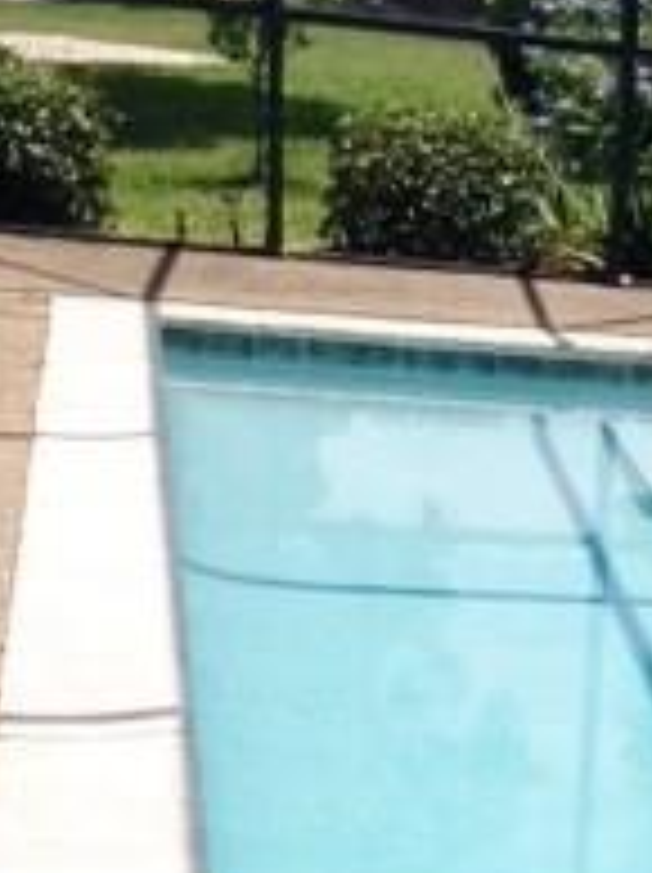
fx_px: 2743
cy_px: 940
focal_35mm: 109
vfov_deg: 17.5
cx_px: 1034
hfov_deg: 12.7
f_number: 2.4
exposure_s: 1/1427
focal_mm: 4.12
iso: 50
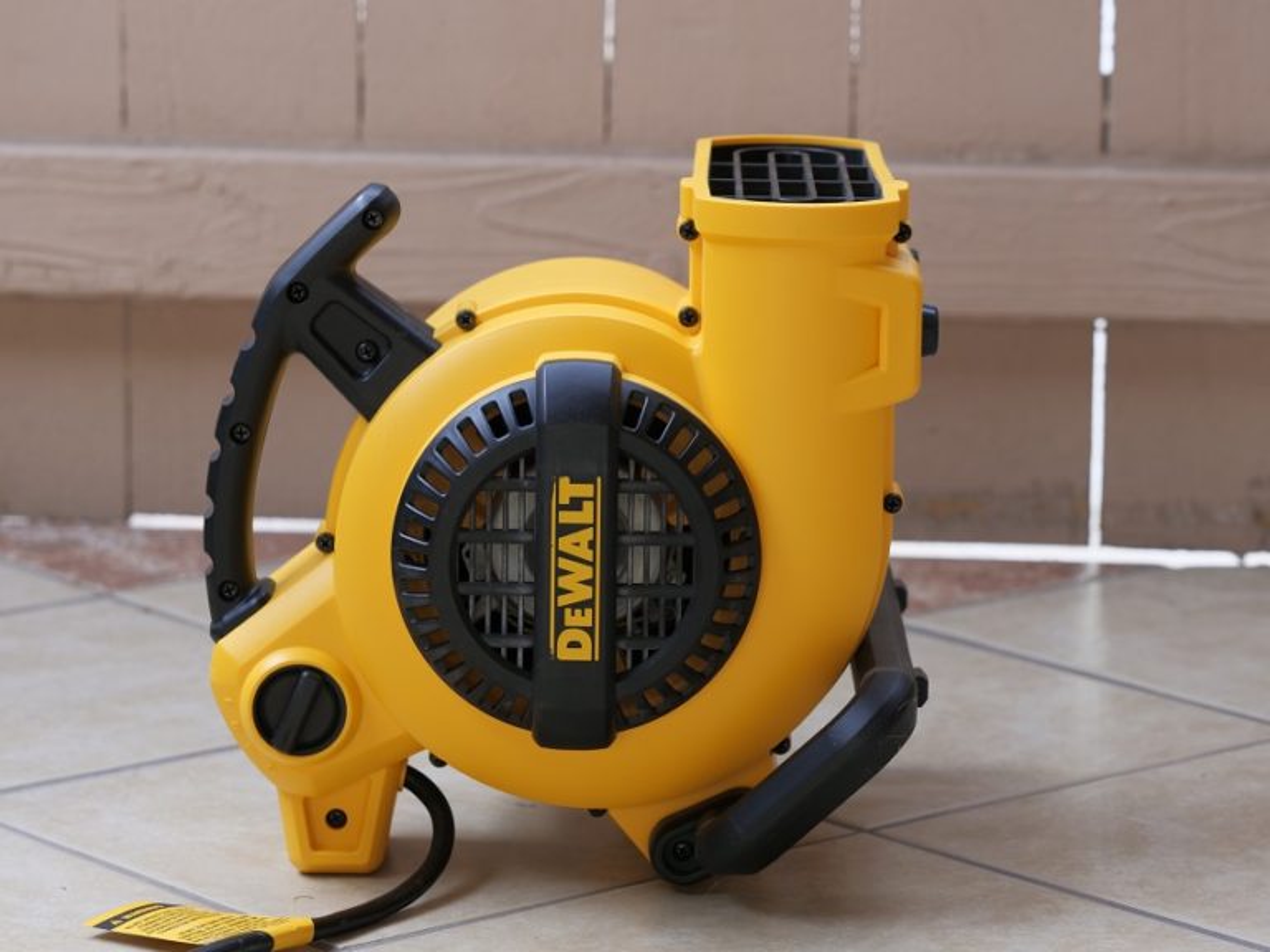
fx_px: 5136
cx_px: 635
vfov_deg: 10.6
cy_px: 476
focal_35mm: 140
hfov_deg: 14.1
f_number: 4
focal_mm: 70
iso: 320
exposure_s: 1/30
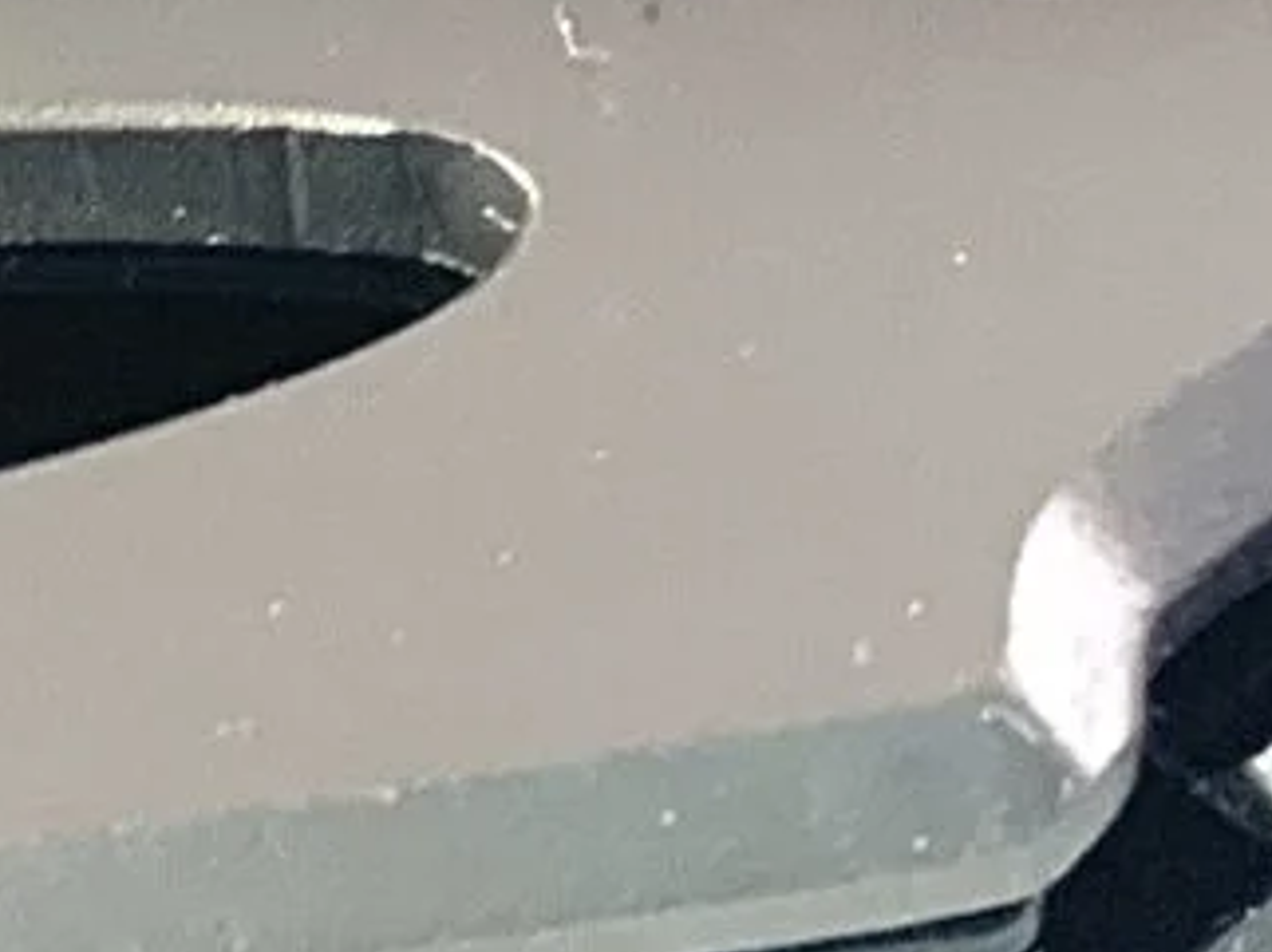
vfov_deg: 7.1
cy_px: 920
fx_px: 7601
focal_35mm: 207
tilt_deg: -62.6
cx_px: -383
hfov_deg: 9.4
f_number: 1.8
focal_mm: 4.25
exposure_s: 1/121
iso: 64
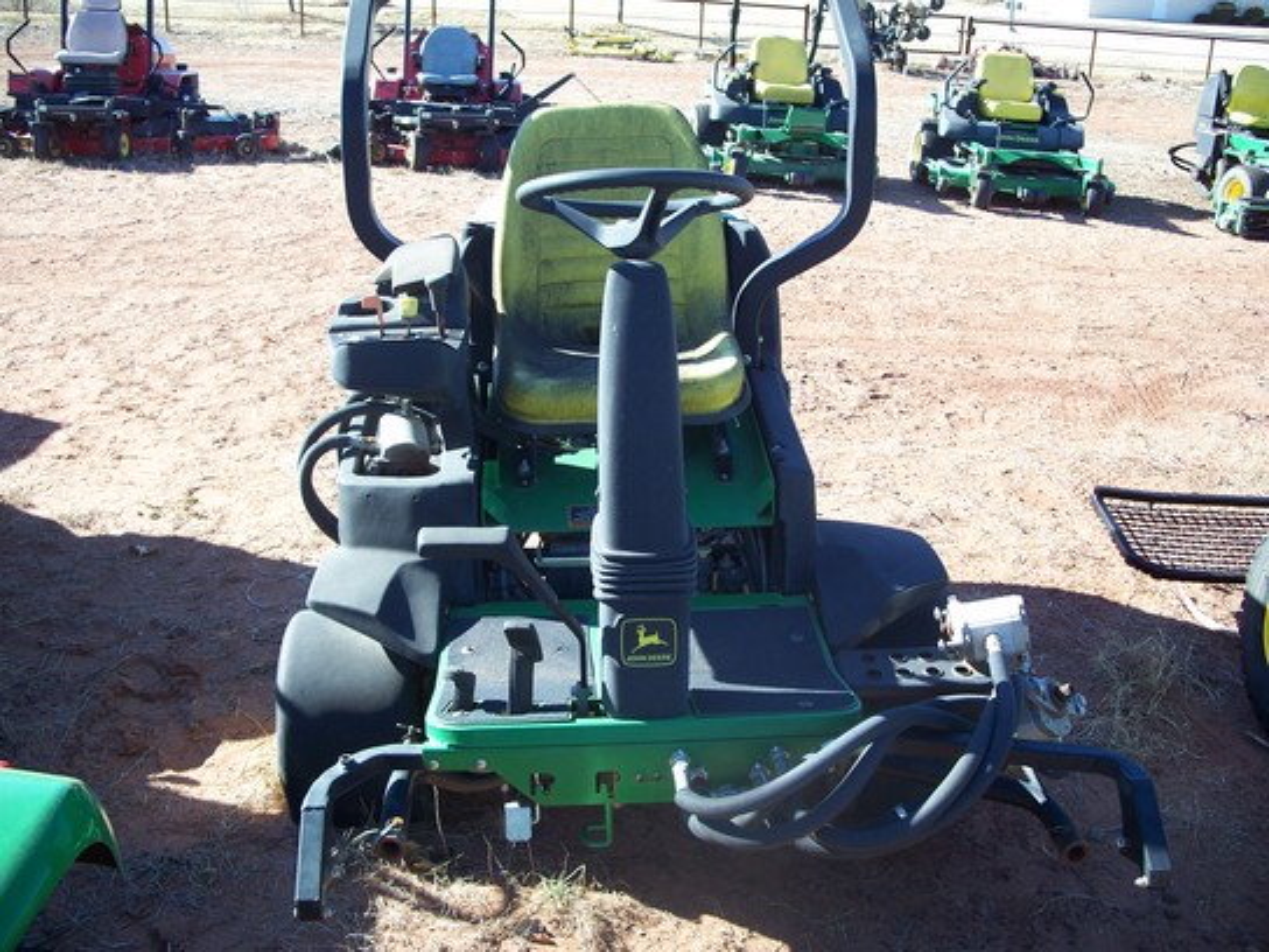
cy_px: 476
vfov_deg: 38.7
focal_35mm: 37
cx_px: 634
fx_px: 1356
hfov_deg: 50.1
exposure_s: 1/200
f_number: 2.8
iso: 64
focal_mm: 7.8
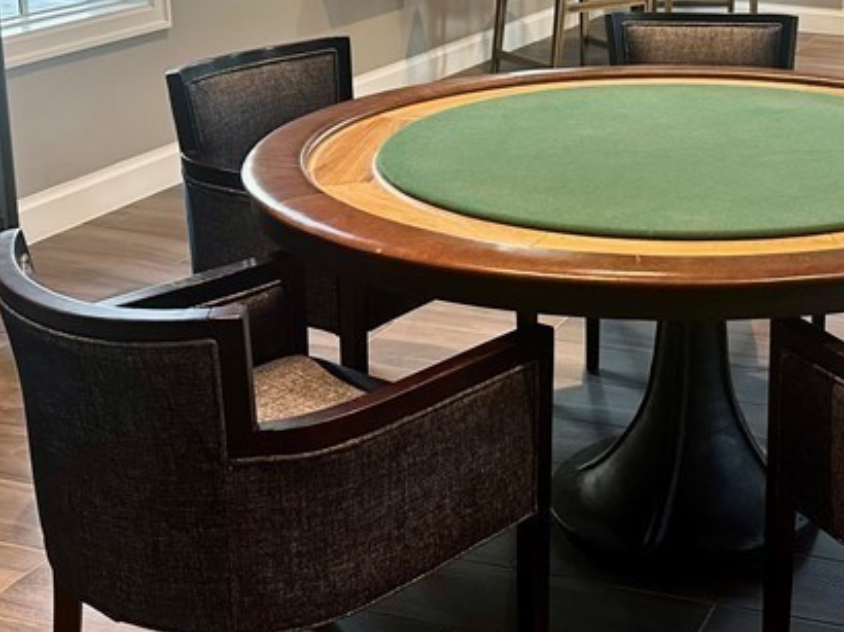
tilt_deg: -13.9
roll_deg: -2.5
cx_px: 817
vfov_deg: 24.0
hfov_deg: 30.3
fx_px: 1462
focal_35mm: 60
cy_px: 113
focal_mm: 6.86
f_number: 1.78
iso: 160
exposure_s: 1/120
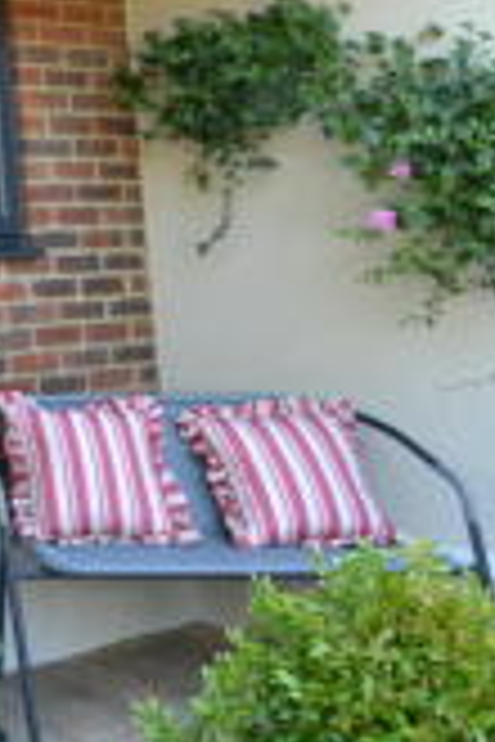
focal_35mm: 52
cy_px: 133
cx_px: -405
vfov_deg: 36.7
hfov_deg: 19.3
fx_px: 1072
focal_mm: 12
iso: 400
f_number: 5
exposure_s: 1/100
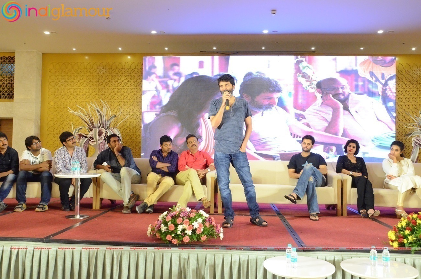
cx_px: 210
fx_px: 385
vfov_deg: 39.8
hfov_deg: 57.3
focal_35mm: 33
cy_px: 140
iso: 4000
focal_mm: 22
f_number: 5.6
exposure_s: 1/80
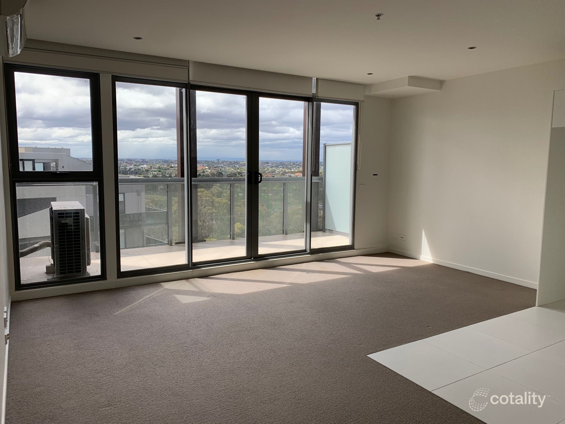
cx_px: 282
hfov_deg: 67.3
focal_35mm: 26
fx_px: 424
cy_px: 212
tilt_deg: -6.6
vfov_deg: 53.1
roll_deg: -0.2
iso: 25
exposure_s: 1/307
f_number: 1.8
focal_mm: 4.25
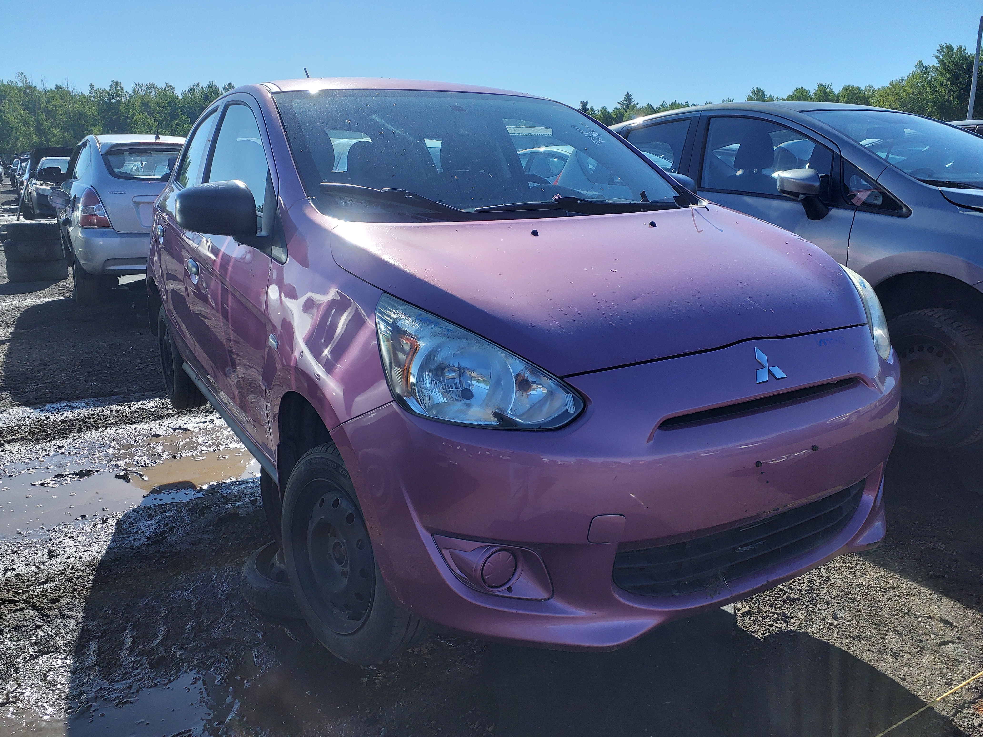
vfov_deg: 53.1
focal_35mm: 26
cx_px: 492
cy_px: 368
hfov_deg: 67.3
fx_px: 738
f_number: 1.9
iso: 40
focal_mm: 3.58
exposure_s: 1/565
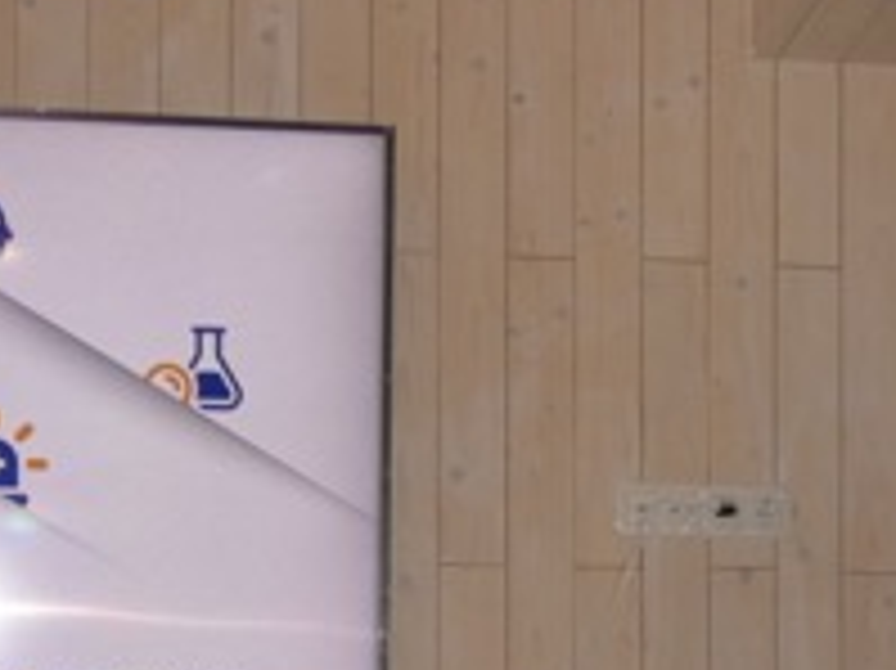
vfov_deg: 13.6
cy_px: 800
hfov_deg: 18.6
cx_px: 468
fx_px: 2742
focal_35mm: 106
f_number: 3.4
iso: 200
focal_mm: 6
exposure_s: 1/100
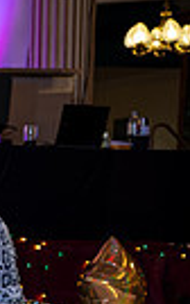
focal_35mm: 137
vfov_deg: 15.1
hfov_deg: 7.7
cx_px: -464
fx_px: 1133
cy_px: 263
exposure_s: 1/200
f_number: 2.8
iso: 800
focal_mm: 31
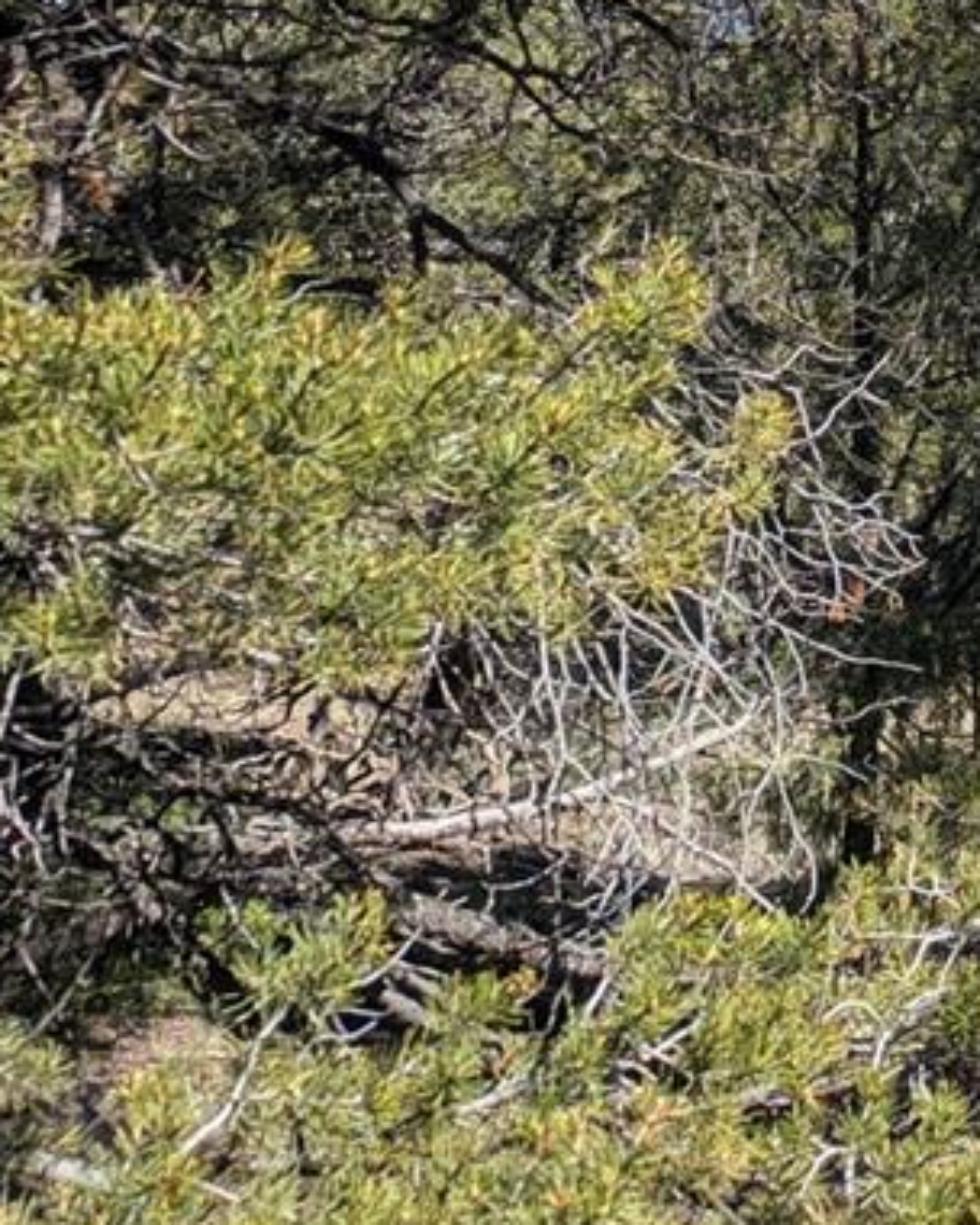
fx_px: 2792
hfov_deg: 17.9
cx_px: 1439
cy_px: -161
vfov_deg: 23.1
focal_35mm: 77
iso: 46
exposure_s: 1/1616
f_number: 1.89
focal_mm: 5.43
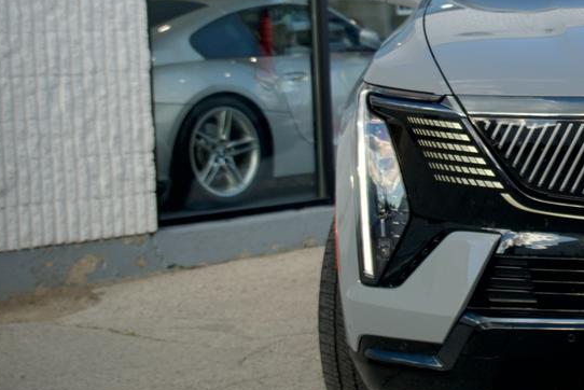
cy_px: 123
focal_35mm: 85
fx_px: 1380
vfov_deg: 16.1
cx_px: 673
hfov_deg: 22.3
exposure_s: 1/50
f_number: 2.8
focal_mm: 24
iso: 250
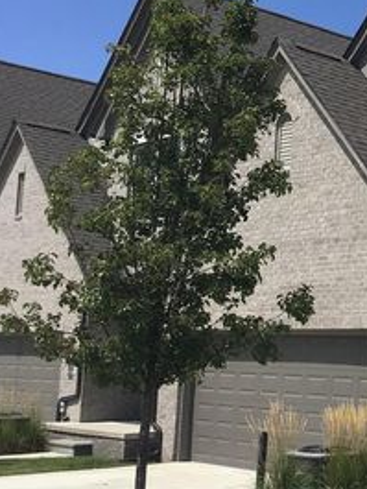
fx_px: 1102
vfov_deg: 25.0
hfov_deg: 18.1
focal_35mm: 78
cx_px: 424
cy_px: 252
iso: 25
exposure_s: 1/2398
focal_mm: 3.3
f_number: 2.4
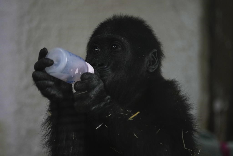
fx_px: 1560
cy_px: 78
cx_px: 116
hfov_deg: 8.5
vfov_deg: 5.7
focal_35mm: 241
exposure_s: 1/80
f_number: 2.8
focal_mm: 161
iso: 1000
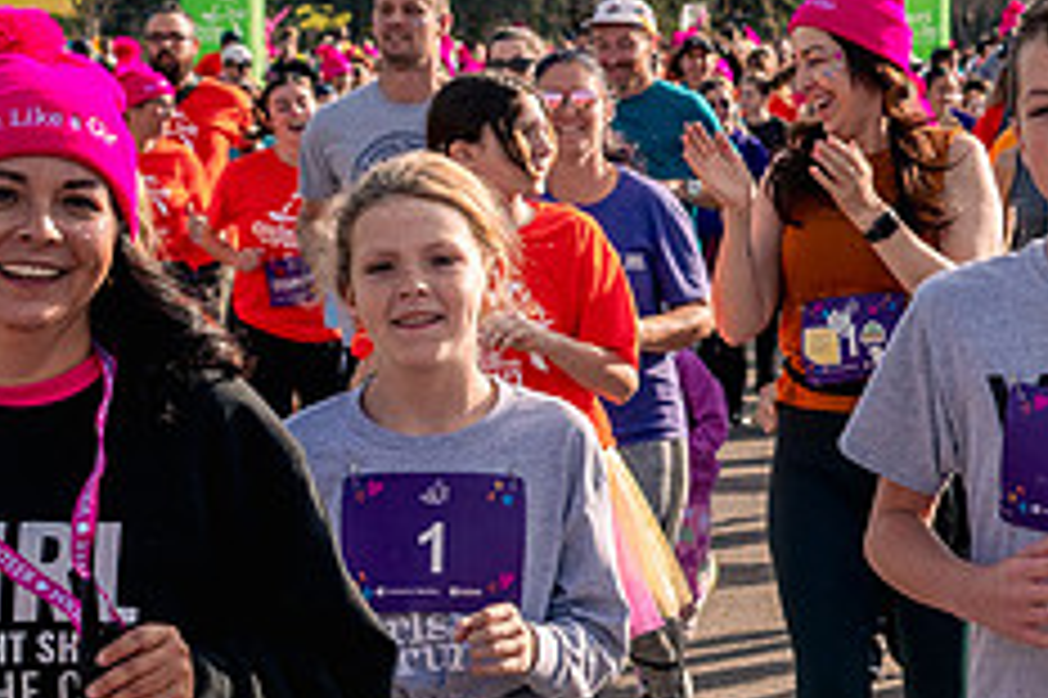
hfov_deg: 10.1
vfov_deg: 6.9
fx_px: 5789
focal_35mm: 199
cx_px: 1387
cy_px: 221
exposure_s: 1/1000
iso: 800
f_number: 10
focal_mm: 65
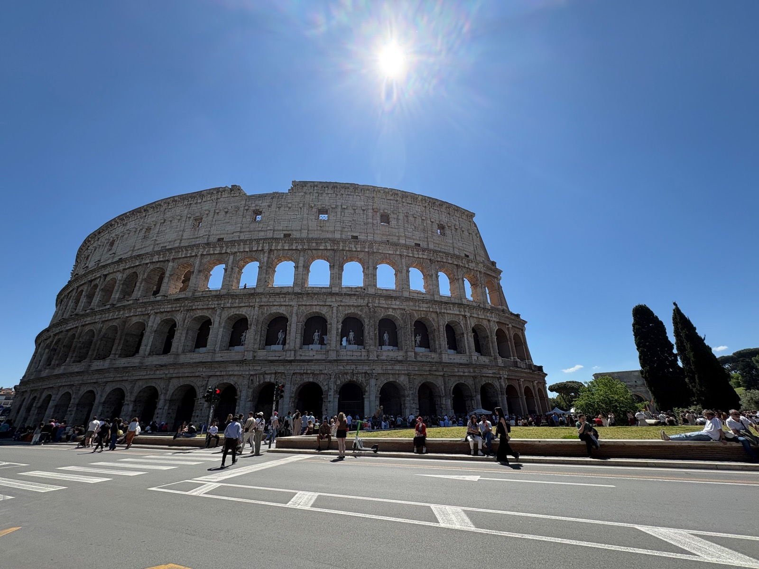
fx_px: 307
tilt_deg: +25.0
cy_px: 284
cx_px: 380
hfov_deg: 102.1
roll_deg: +1.2
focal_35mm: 14
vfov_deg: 85.7
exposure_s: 1/1395
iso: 40
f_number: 2.2
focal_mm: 2.22
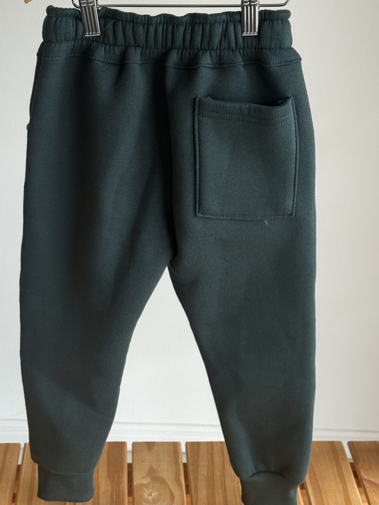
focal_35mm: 67
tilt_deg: -24.2
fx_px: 978
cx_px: 169
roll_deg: -1.0
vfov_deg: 29.0
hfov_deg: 21.9
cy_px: 237
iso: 80
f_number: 1.78
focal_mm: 6.76
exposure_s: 1/121
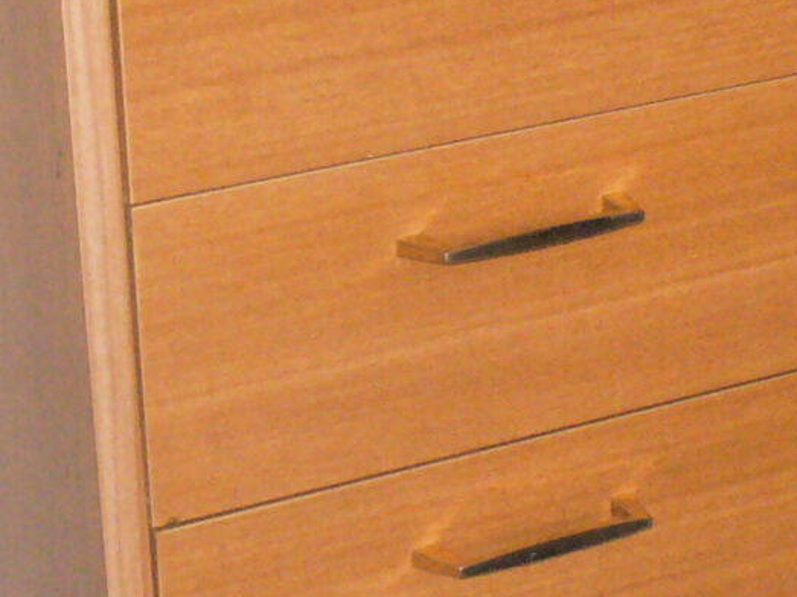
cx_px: 317
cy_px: 137
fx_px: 3338
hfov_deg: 13.6
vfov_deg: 10.2
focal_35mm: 145
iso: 320
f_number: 2.8
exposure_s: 1/30
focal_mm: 6.1
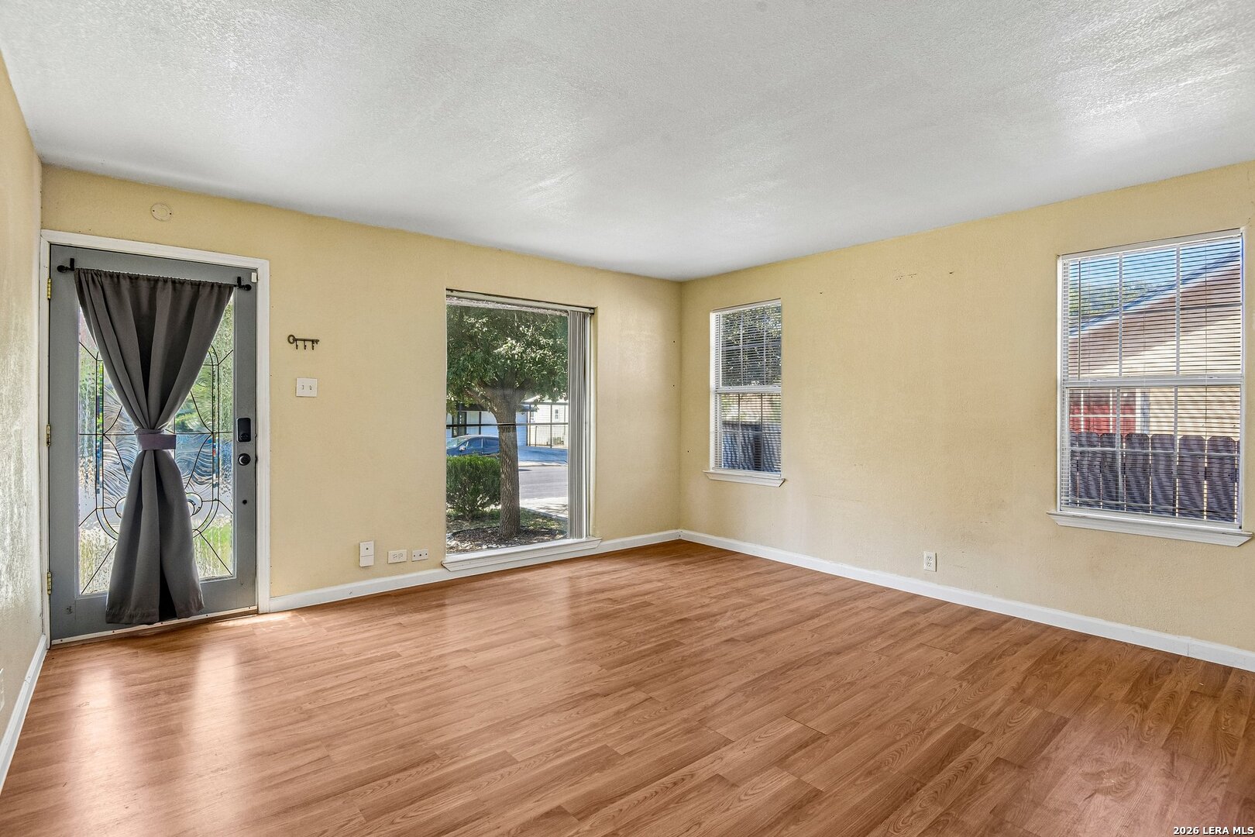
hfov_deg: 93.3
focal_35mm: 17
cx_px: 628
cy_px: 418
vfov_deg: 70.4
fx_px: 593
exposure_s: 1/15
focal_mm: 17
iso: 900
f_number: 8
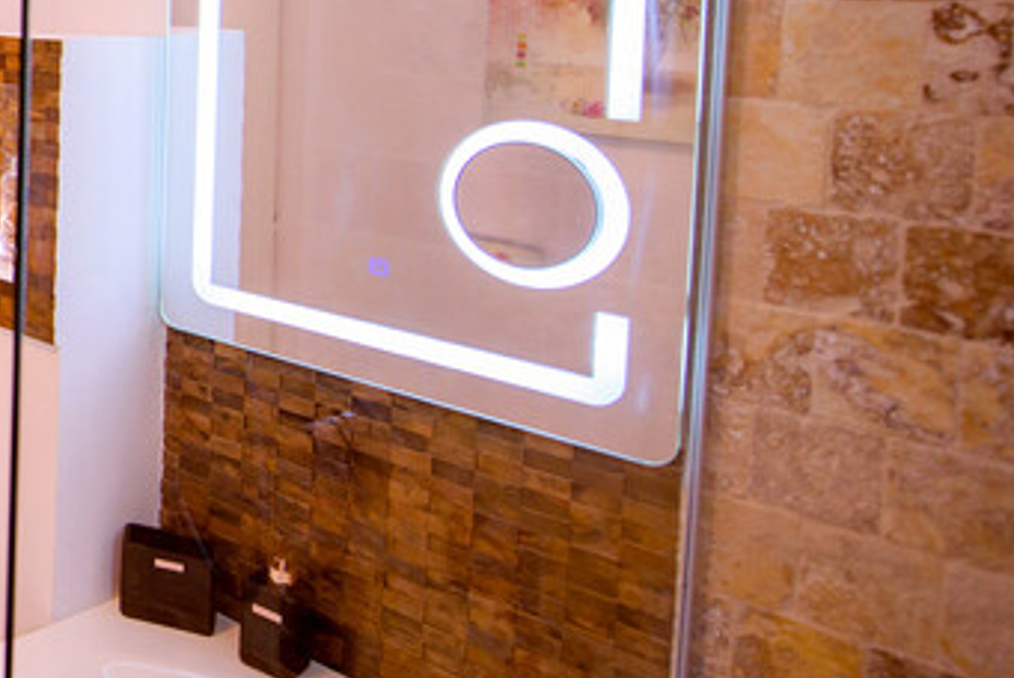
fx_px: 1184
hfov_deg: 31.4
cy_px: 43
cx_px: -401
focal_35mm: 42
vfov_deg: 30.3
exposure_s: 1/125
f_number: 2.8
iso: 500
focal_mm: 14
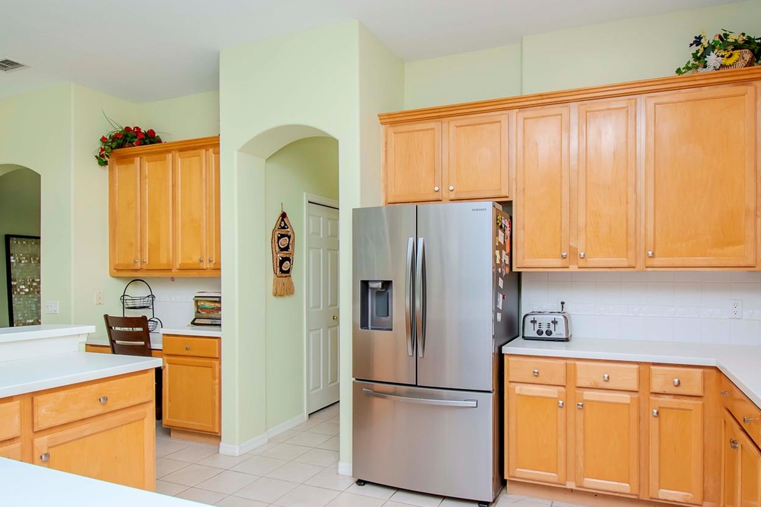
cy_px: 277
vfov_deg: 55.0
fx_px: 486
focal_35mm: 23
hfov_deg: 76.0
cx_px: 409
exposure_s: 1/160
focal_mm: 12
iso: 800
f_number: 9
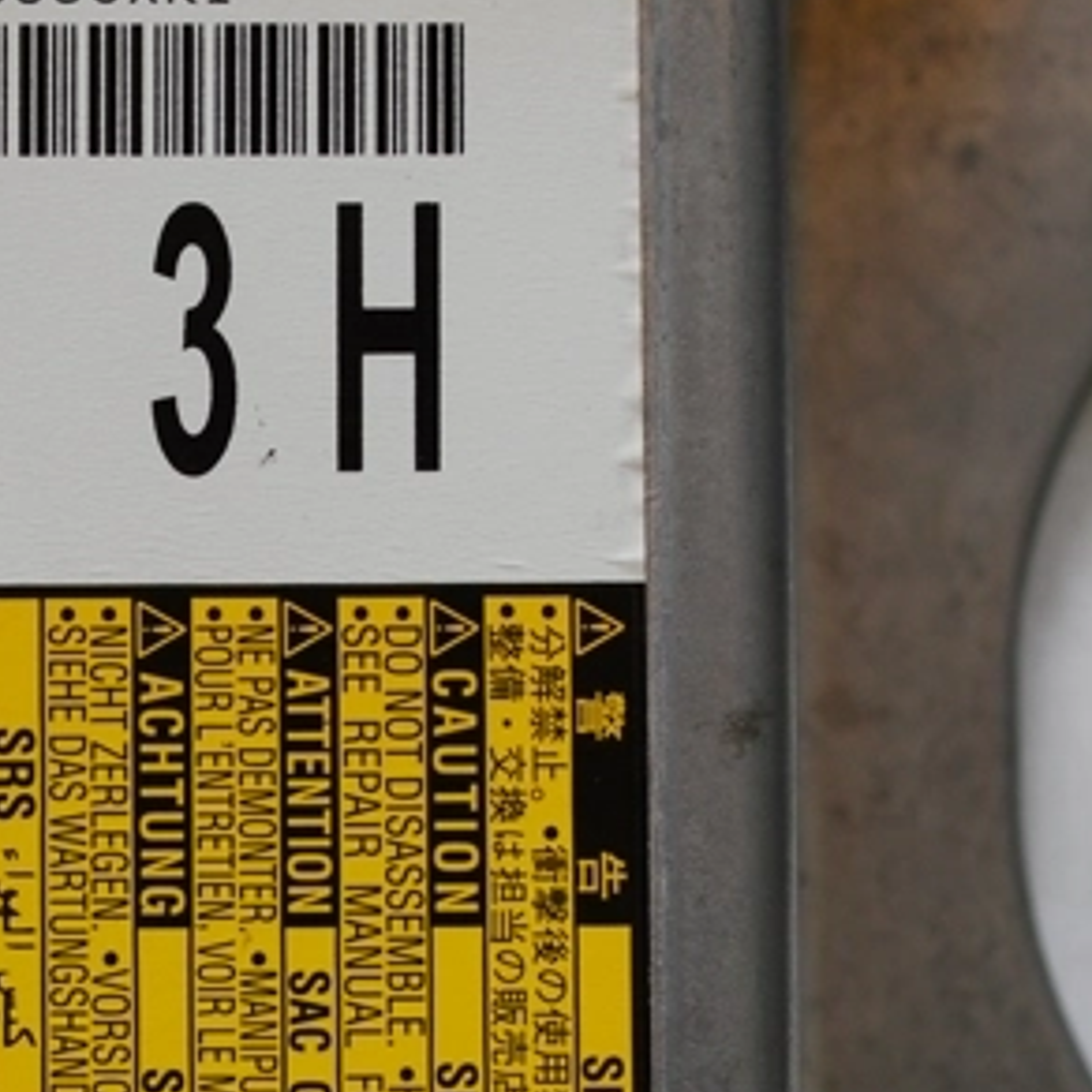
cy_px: 791
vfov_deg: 11.6
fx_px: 5354
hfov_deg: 11.6
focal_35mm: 150
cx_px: 170
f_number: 5
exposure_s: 1/50
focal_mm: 34
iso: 200
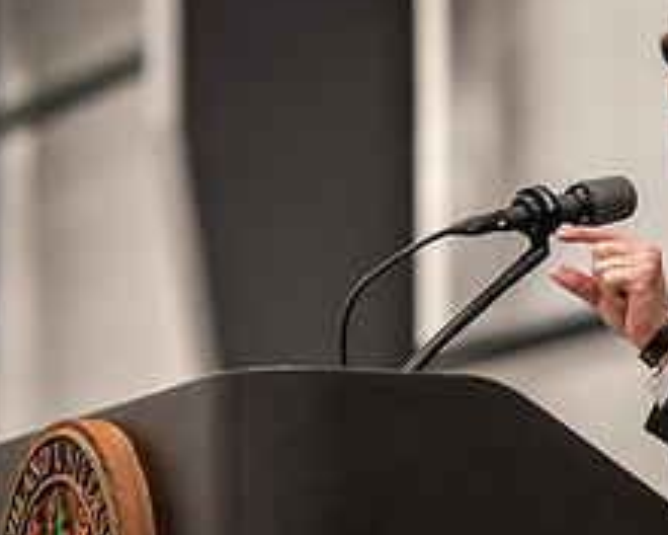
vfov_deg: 5.2
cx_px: 765
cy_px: 233
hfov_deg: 6.5
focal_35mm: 297
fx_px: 5872
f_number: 3.2
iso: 3200
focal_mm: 120
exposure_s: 1/200
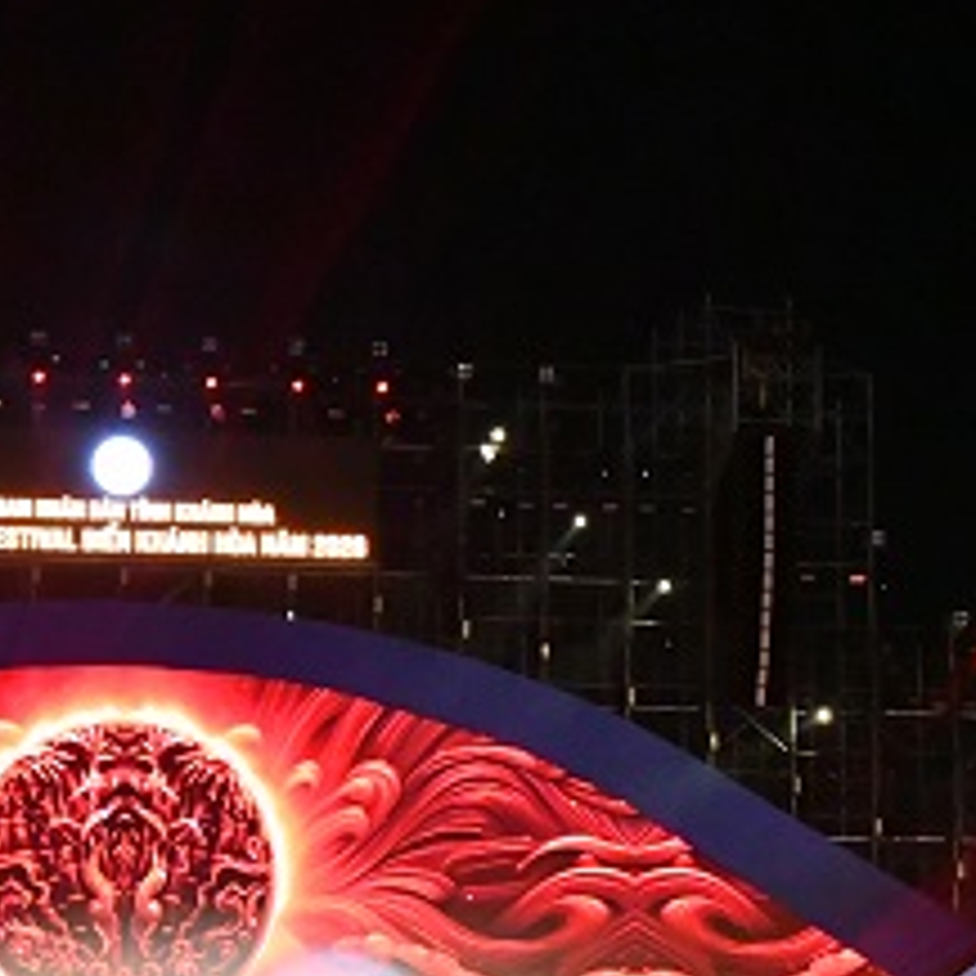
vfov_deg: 18.4
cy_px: 733
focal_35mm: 94
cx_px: 103
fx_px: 2999
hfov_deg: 18.2
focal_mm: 27
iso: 12800
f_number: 7.1
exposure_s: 1/50
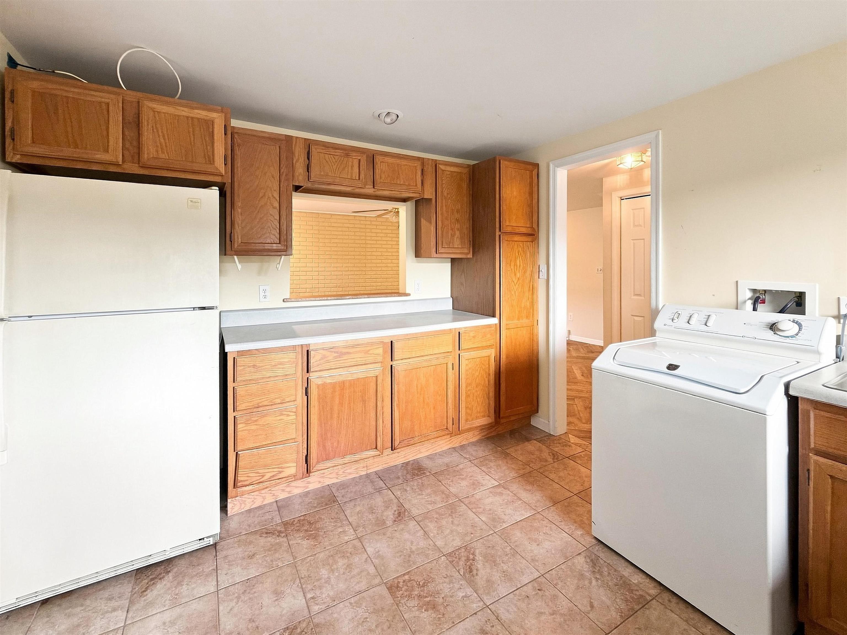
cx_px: 424
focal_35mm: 14
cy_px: 318
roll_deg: -0.1
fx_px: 343
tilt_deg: -8.1
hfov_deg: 102.1
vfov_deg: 85.7
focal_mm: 2.2
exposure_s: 1/60
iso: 250
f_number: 2.2
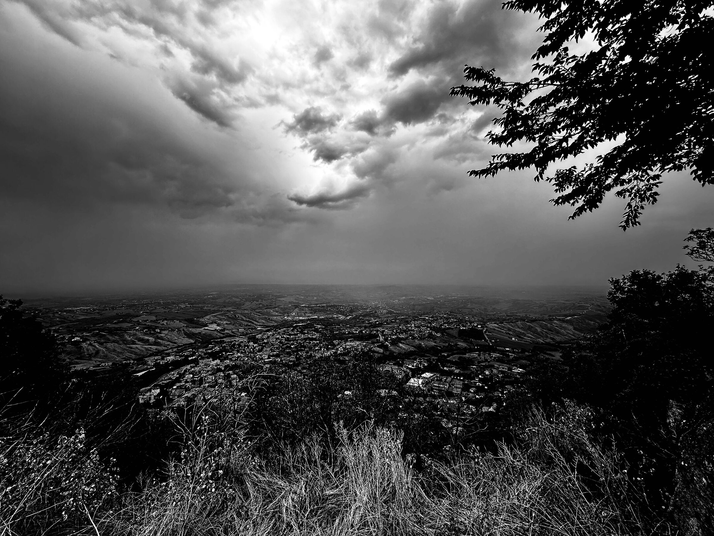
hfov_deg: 102.1
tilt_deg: +1.0
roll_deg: +0.4
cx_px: 357
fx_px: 289
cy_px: 268
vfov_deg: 85.7
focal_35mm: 14
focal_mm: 2.22
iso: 40
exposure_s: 1/498
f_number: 2.2
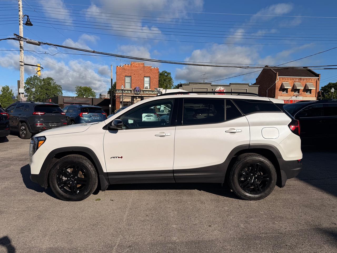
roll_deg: -1.5
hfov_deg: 71.6
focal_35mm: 24
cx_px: 168
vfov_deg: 56.8
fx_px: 234
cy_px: 126
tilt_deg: -2.6
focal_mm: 6.76
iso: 80
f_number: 1.78
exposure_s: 1/9091
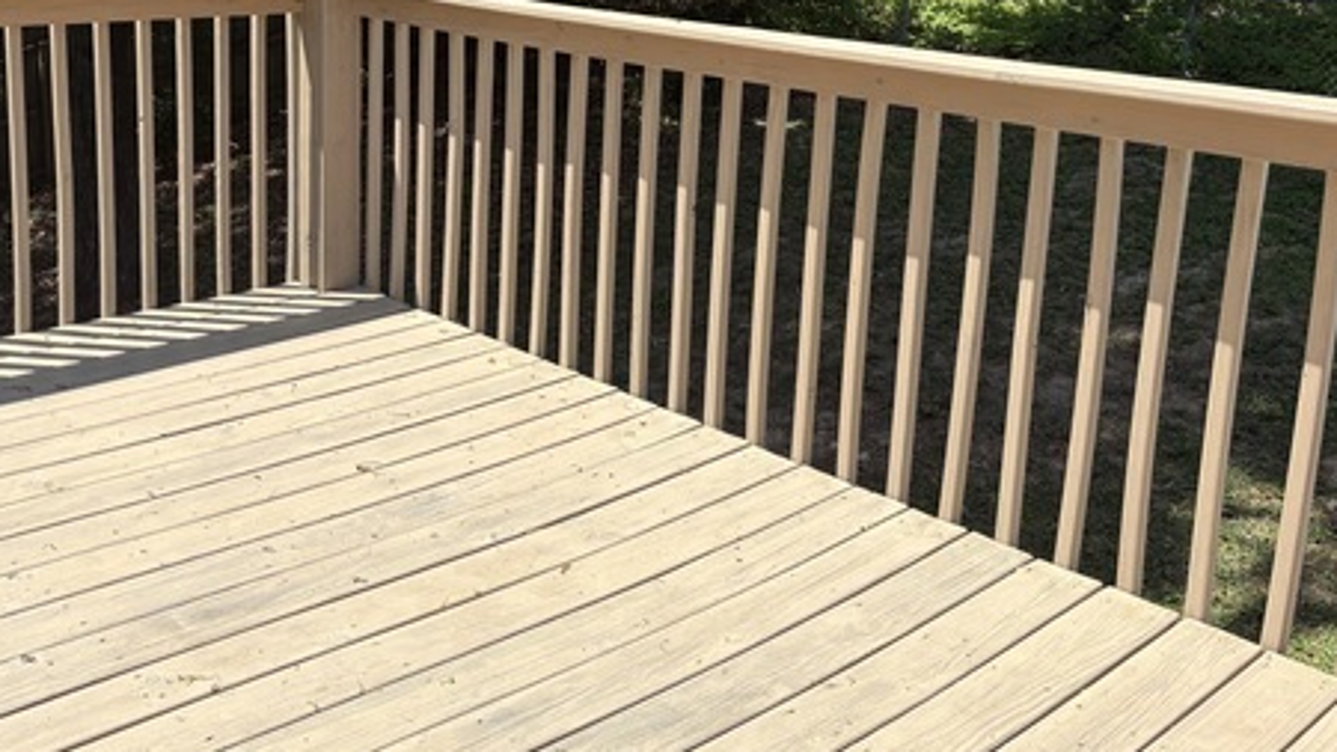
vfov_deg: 27.8
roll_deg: -1.1
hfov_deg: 47.6
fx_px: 1489
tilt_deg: -11.6
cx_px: 450
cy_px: 163
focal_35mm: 42
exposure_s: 1/2451
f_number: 1.6
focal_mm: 5.96
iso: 50
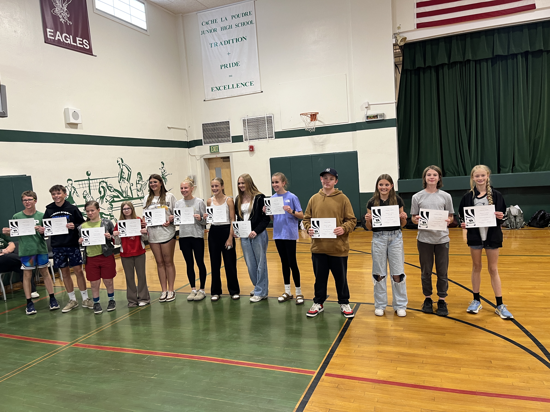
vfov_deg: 53.1
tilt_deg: -3.4
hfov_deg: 67.3
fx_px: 413
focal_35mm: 26
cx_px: 275
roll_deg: +5.7
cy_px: 206
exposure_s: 1/60
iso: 80
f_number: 1.6
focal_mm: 5.1
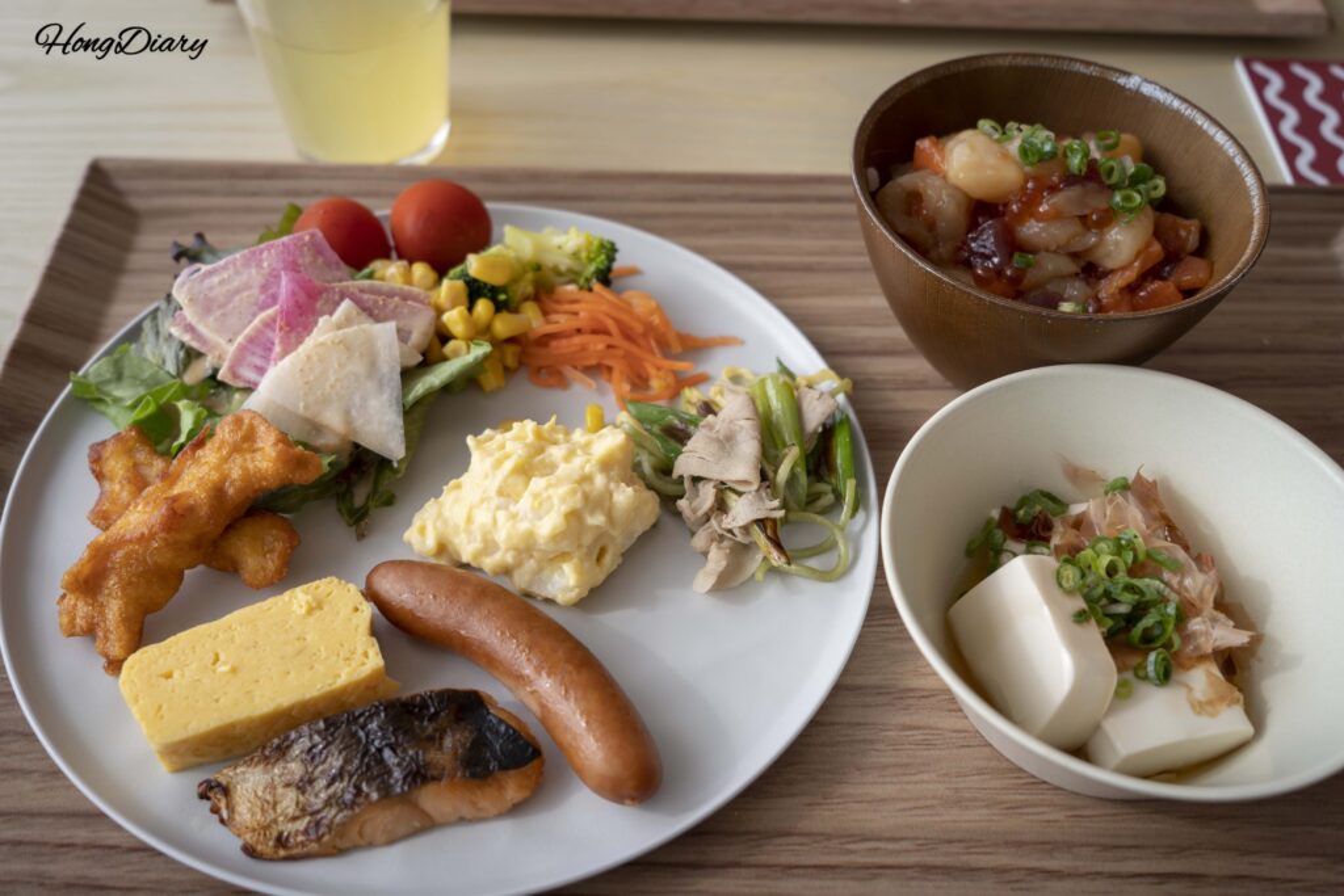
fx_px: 1269
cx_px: 672
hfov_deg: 55.8
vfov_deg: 38.9
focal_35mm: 34
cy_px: 448
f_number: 4.5
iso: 100
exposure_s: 1/100
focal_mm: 34
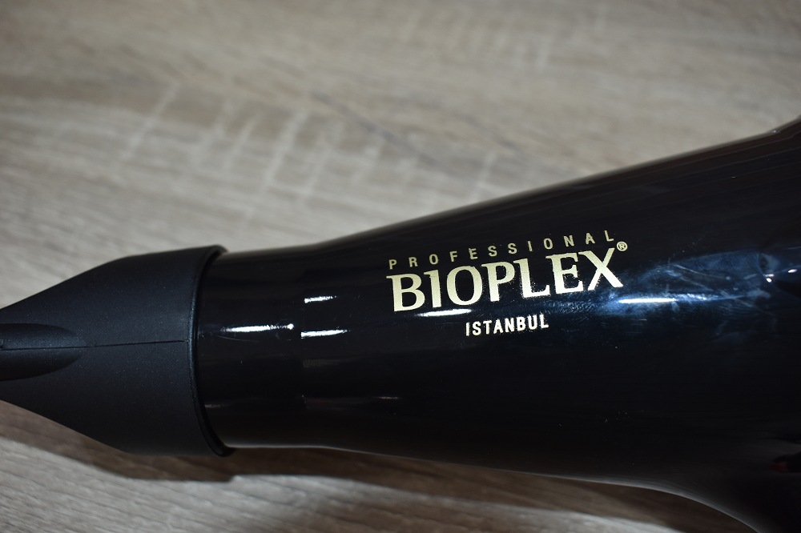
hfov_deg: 57.2
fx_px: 734
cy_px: 266
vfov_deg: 39.9
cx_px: 400
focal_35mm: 33
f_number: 5
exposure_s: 1/80
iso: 400
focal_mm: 22
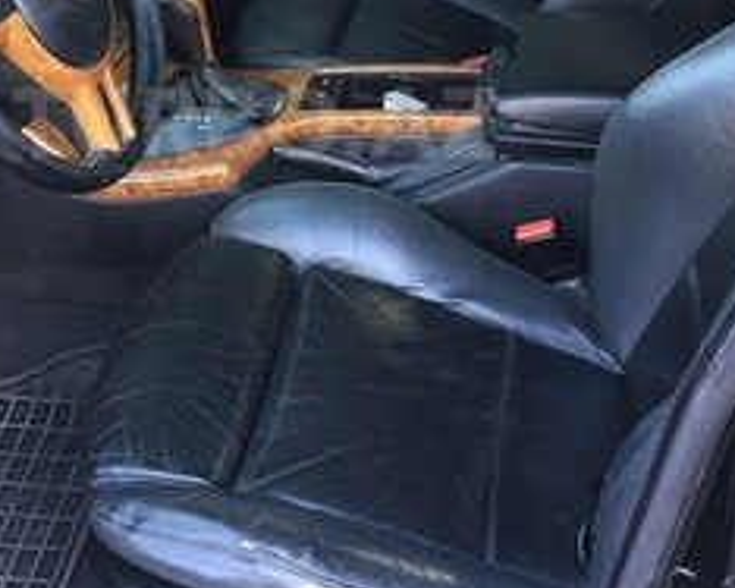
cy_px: 123
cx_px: 254
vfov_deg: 25.0
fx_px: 1305
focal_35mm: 60
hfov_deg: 31.3
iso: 64
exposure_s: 1/33
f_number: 2.2
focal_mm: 4.15
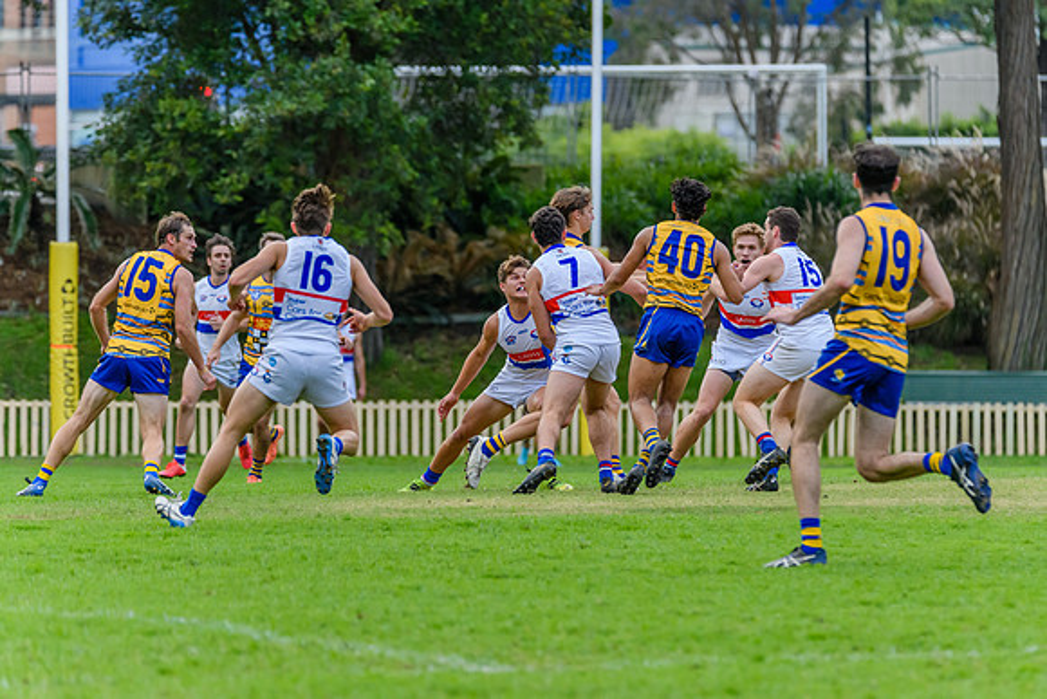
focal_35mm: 412
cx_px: 549
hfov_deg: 5.0
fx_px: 11997
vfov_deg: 3.3
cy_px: 379
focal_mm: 360
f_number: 6
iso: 2200
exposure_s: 1/1600
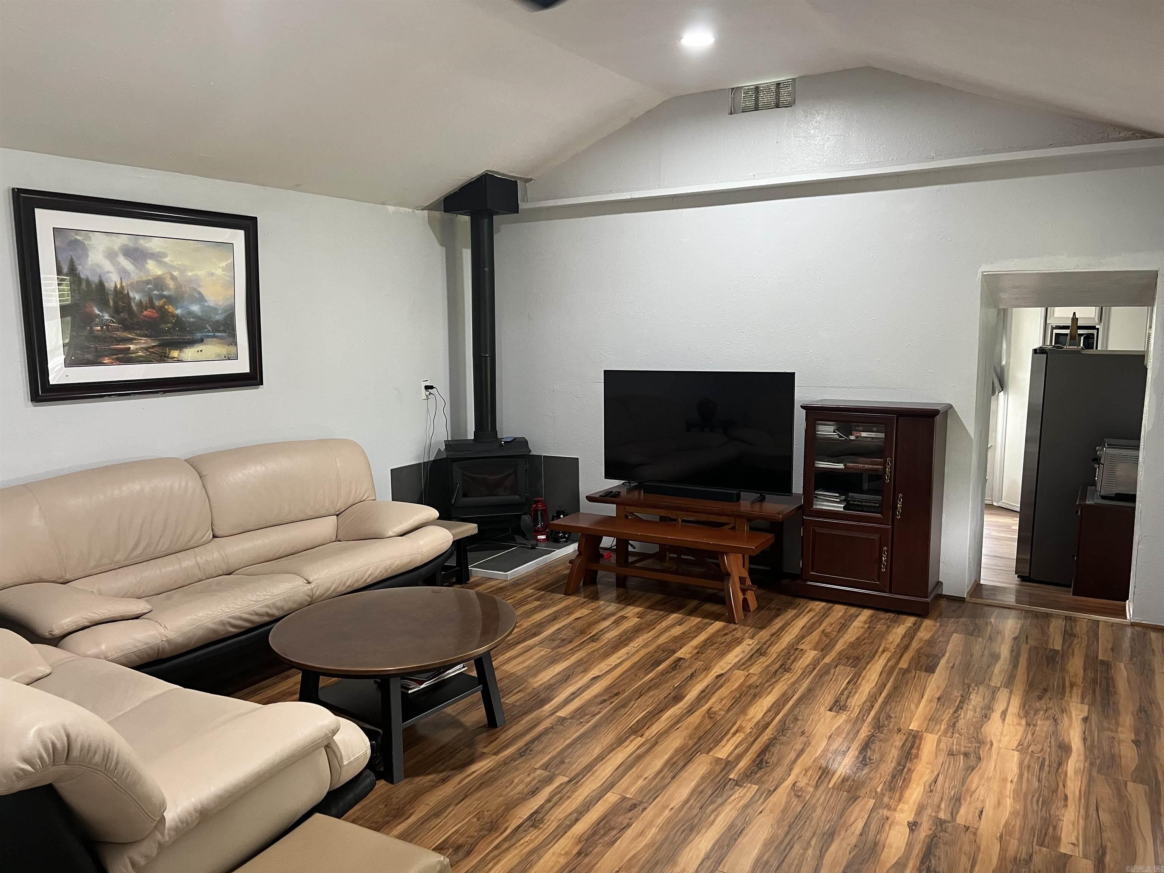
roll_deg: +0.7
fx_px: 874
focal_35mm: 26
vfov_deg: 53.1
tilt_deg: -7.4
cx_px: 582
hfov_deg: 67.3
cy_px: 436
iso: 200
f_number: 1.5
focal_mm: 5.7
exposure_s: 1/60
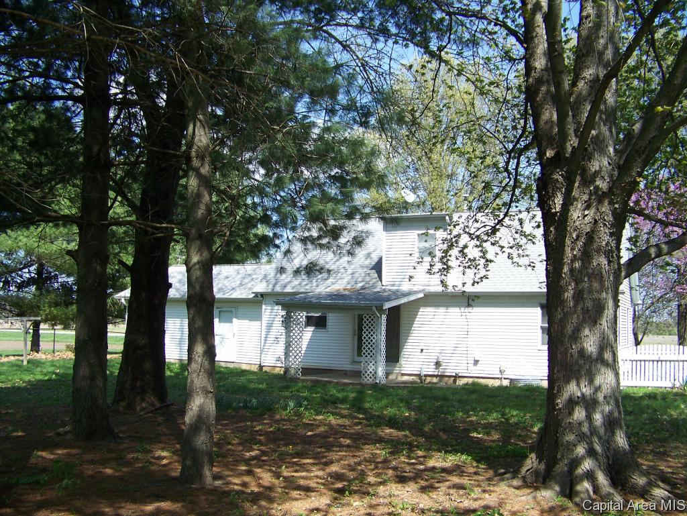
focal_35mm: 36
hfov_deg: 51.3
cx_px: 344
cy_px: 258
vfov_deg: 39.7
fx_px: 715
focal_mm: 5.85
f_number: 2.8
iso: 64
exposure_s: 1/400
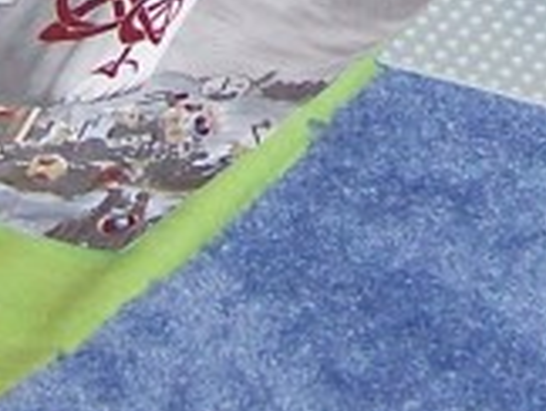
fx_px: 3791
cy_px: -559
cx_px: 698
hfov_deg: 8.1
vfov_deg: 6.0
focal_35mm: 240
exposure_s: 1/60
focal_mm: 6.3
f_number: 2.8
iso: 140
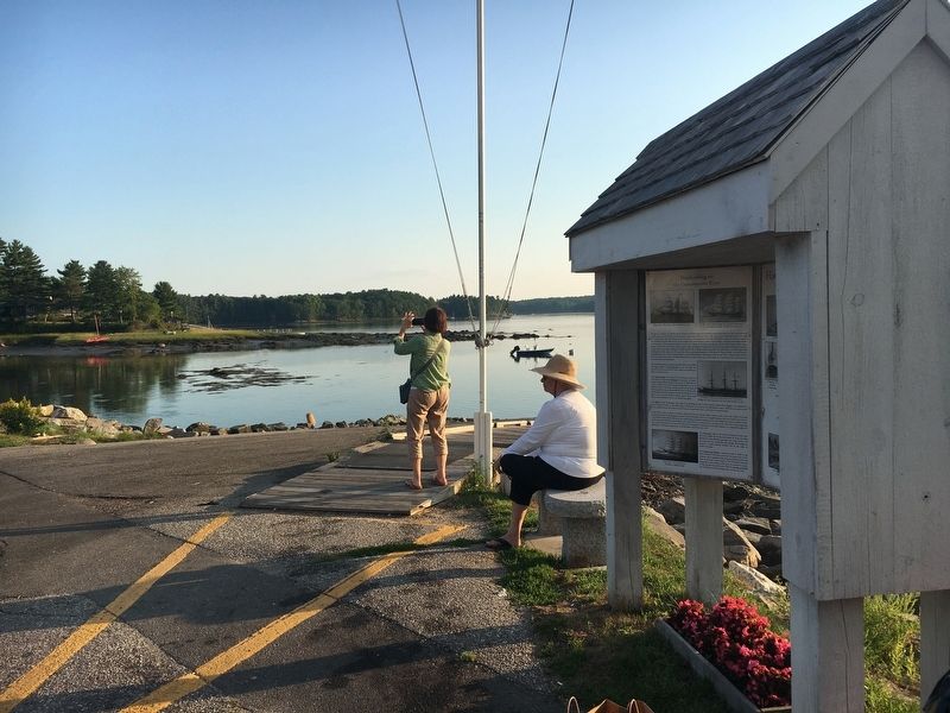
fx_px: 796
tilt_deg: -4.7
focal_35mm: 29
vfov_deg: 48.2
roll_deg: +1.3
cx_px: 475
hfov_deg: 61.7
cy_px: 356
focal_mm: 4.15
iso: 25
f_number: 2.2
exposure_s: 1/927
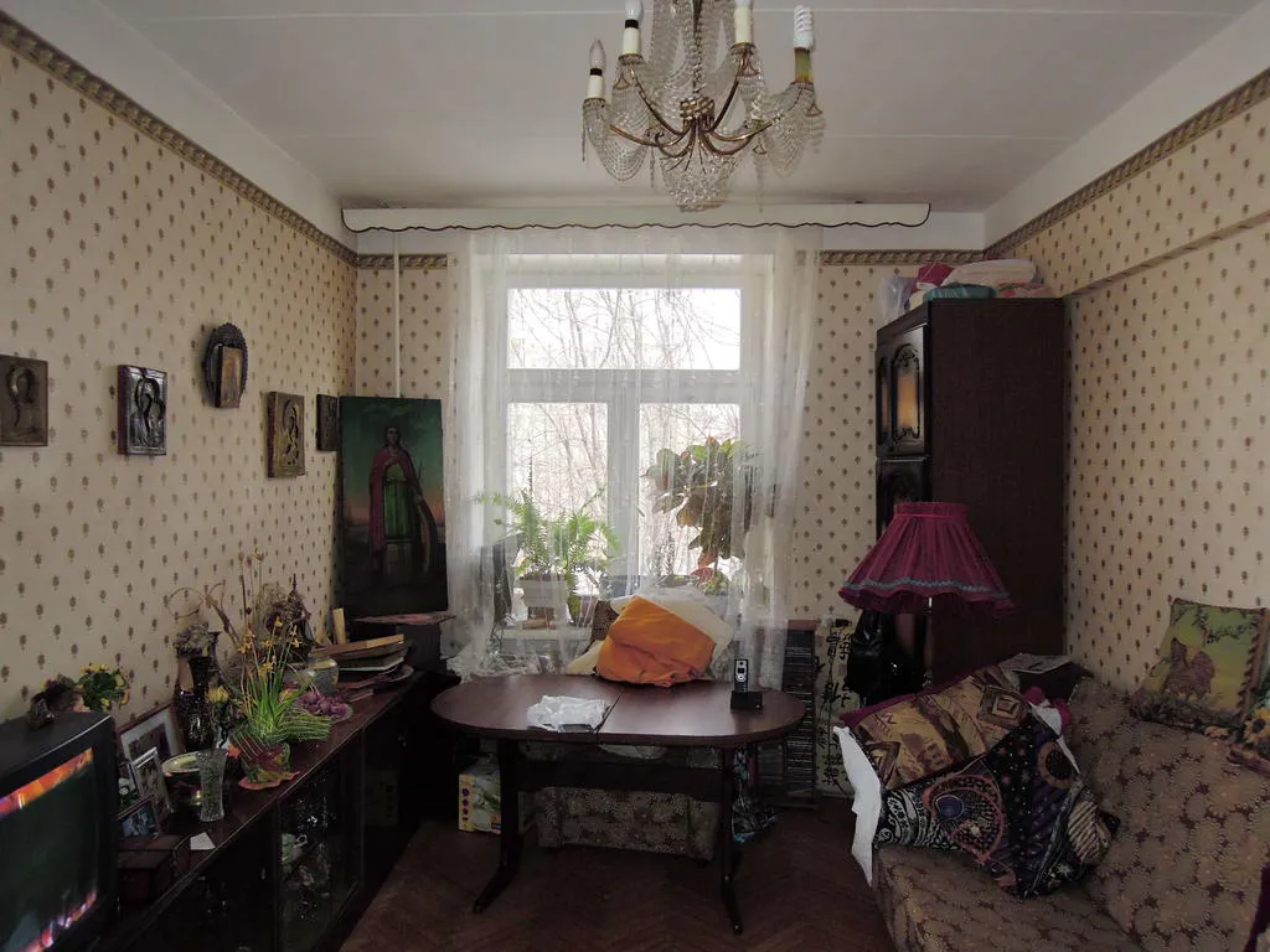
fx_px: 881
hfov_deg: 71.6
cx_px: 635
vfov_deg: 56.8
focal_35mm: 24
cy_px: 476
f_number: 2.8
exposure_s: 1/200
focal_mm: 4.3
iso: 160
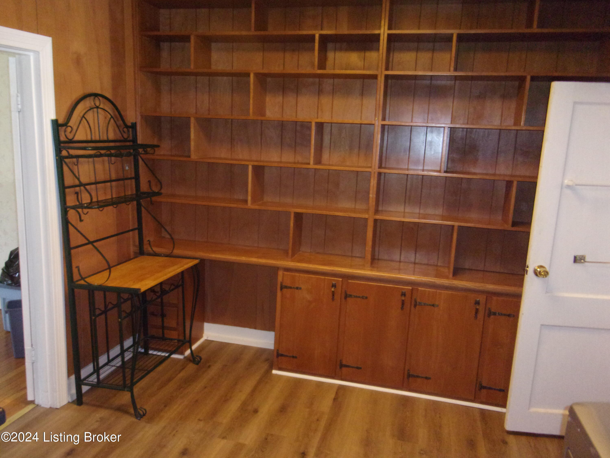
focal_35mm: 28
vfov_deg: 49.7
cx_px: 305
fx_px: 493
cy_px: 229
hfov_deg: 63.4
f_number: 3.9
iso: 560
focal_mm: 5.1
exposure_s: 1/34
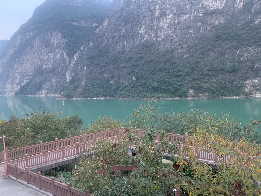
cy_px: 98
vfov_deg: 53.1
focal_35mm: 26
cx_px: 130
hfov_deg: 67.3
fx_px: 196
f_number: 1.8
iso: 400
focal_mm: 4.25
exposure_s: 1/50
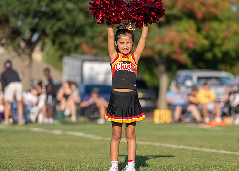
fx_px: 1867
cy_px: 88
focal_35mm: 275
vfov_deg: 5.2
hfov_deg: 7.3
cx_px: 127
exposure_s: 1/5000
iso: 320
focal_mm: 176
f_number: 2.8
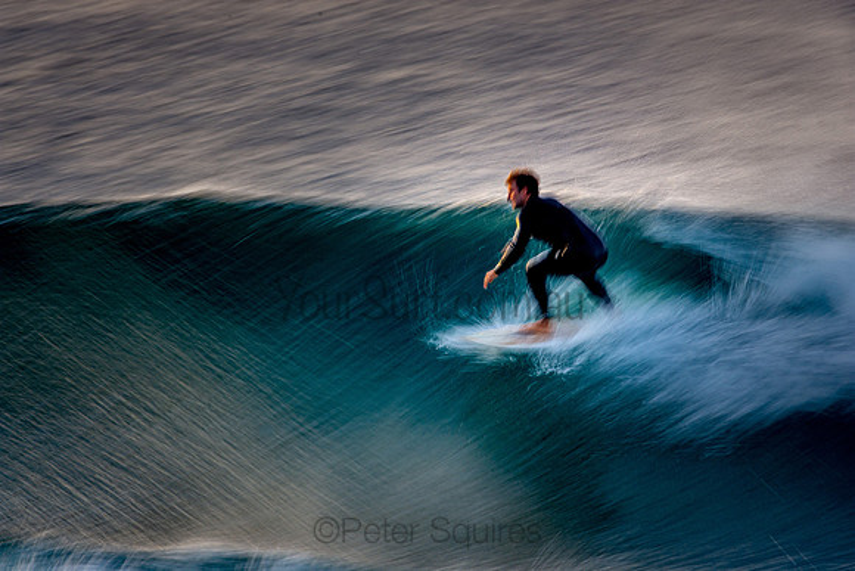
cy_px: 286
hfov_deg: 2.7
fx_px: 17816
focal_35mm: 750
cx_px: 428
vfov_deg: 1.8
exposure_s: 1/15
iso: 100
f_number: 18
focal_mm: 500
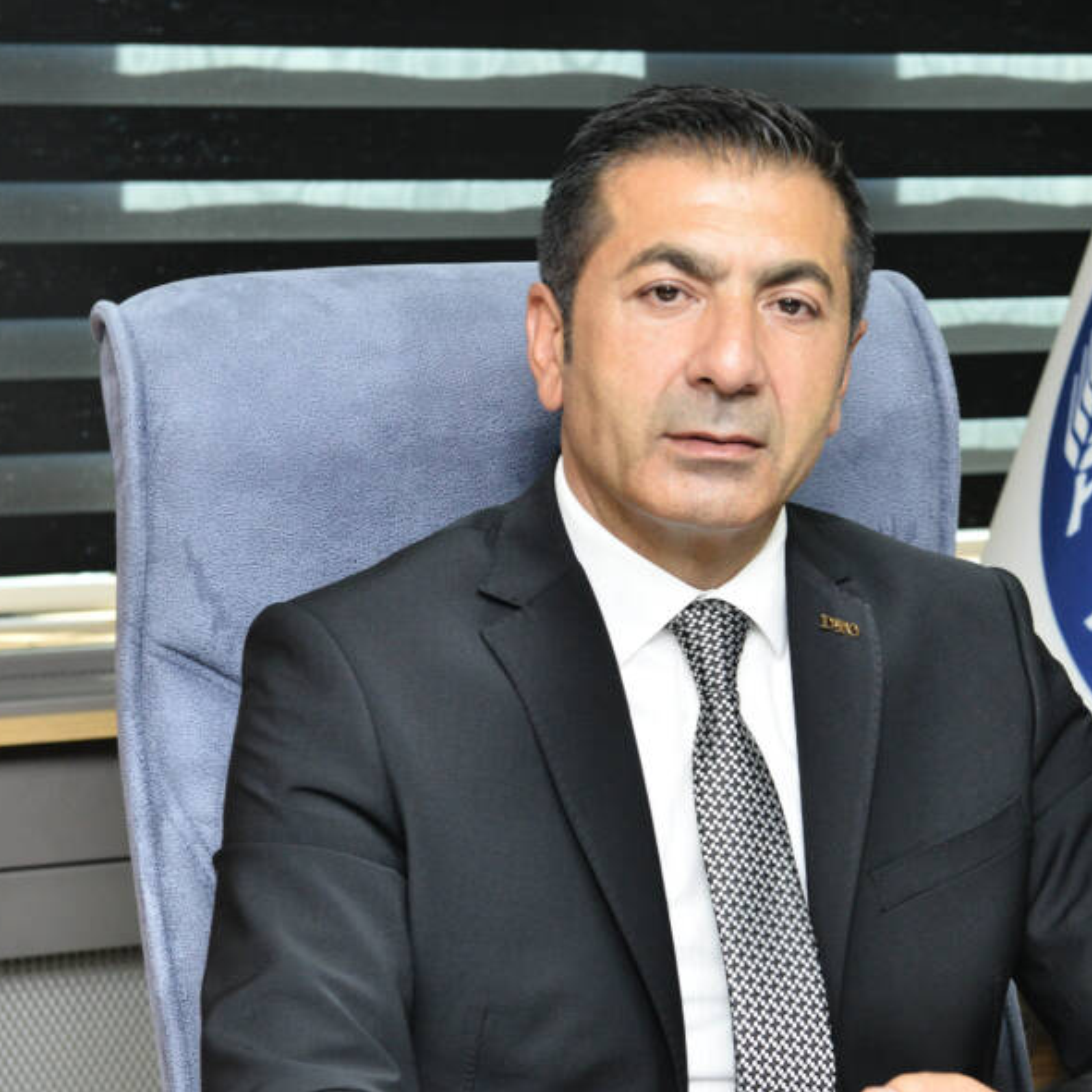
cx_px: 859
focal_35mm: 107
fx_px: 3819
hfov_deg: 16.2
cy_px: 636
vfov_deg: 16.3
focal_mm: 62
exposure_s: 1/60
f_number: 6.3
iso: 1250
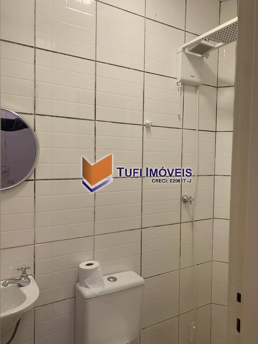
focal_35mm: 26
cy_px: 172
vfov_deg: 67.3
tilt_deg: -1.2
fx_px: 258
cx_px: 129
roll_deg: +0.3
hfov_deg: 53.1
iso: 80
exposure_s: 1/121
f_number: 1.8
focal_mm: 4.25
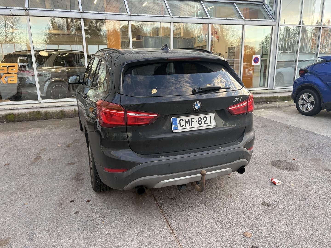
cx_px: 166
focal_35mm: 26
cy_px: 124
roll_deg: +1.0
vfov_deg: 53.1
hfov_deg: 67.3
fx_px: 249
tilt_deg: -13.6
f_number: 1.6
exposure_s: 1/122
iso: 100
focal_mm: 5.96
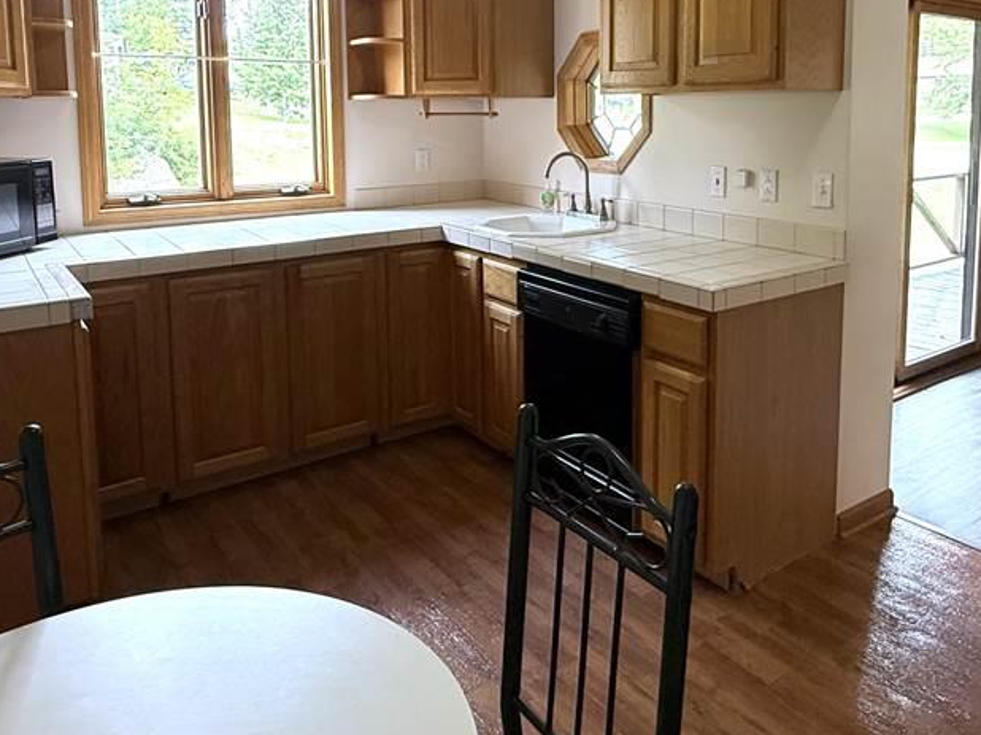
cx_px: 540
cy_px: 192
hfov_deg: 61.5
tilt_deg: -5.3
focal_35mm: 29
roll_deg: +0.1
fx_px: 822
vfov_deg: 46.6
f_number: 2.2
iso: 200
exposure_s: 1/120
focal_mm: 2.22
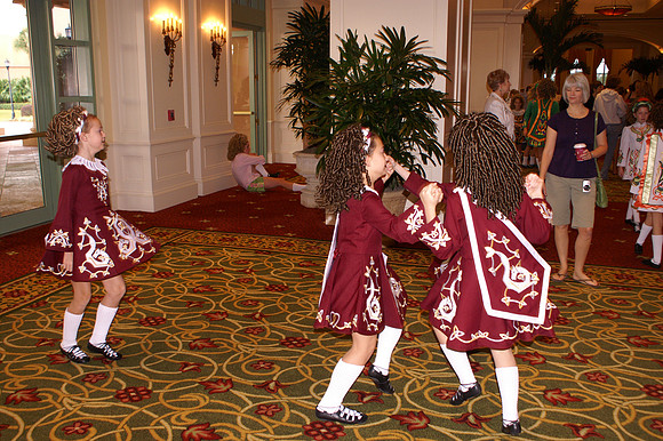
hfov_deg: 57.3
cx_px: 332
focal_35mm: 33
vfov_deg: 39.9
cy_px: 220
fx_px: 607
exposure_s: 1/60
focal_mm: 22
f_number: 4
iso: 400
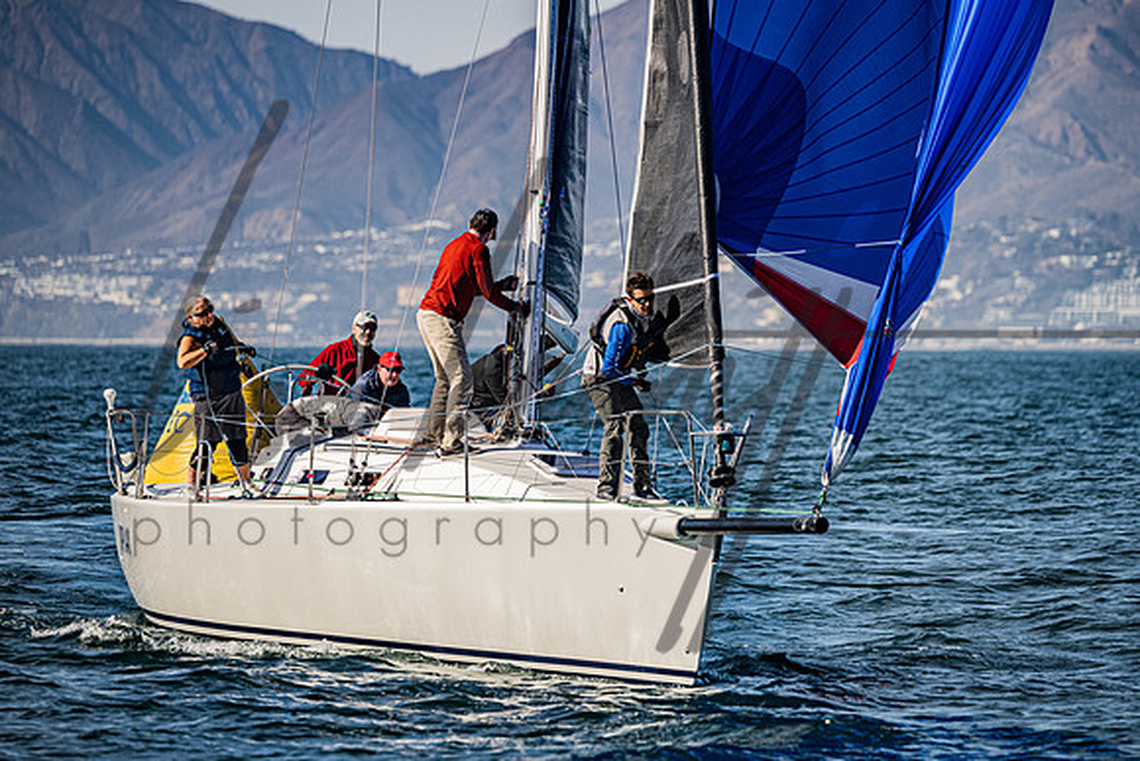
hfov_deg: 6.7
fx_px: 9678
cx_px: 604
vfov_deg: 4.5
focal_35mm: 306
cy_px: 355
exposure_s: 1/3200
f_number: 5.6
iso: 320
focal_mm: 250
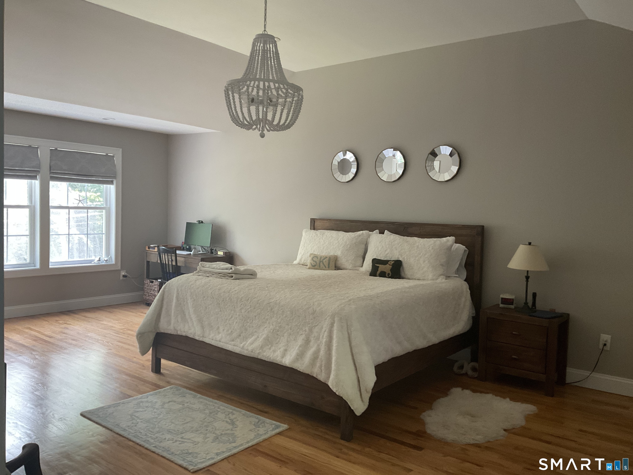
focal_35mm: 29
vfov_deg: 48.2
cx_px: 316
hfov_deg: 61.7
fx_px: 530
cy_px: 238
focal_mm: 3
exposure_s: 1/60
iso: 160
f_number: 1.8
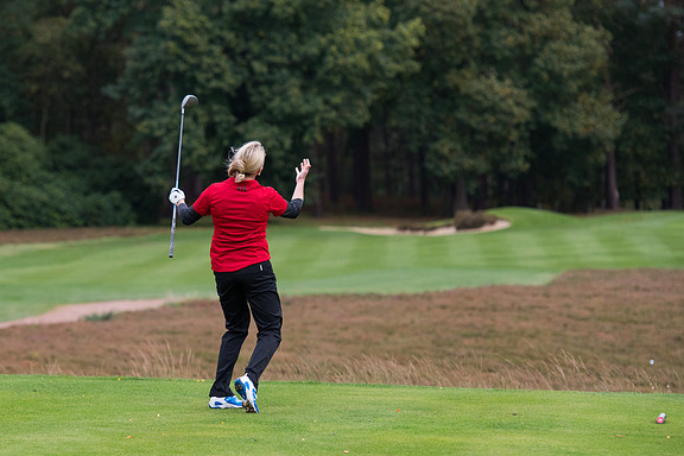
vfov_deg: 6.9
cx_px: 245
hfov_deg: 10.4
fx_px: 3762
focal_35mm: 198
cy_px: 283
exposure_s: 1/1000
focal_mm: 140
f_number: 4
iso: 1000
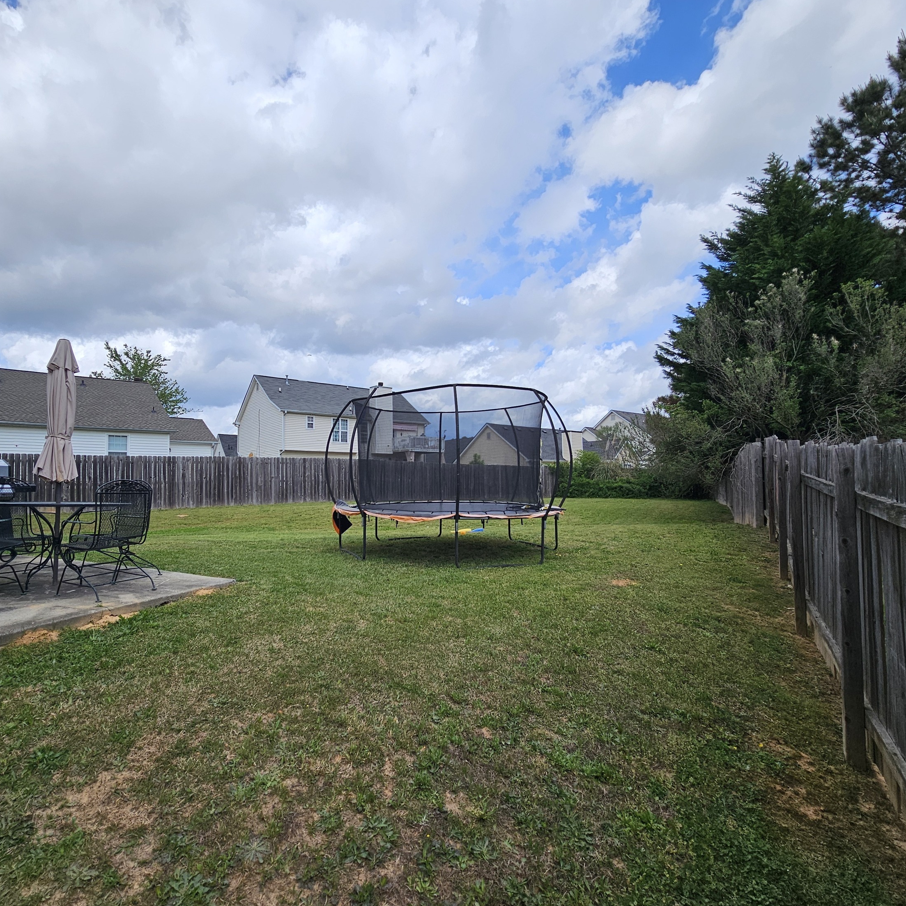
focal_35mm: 16
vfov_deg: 87.4
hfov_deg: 87.1
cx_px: 402
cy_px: 464
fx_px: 474
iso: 50
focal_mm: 2.2
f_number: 2.2
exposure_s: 1/2693
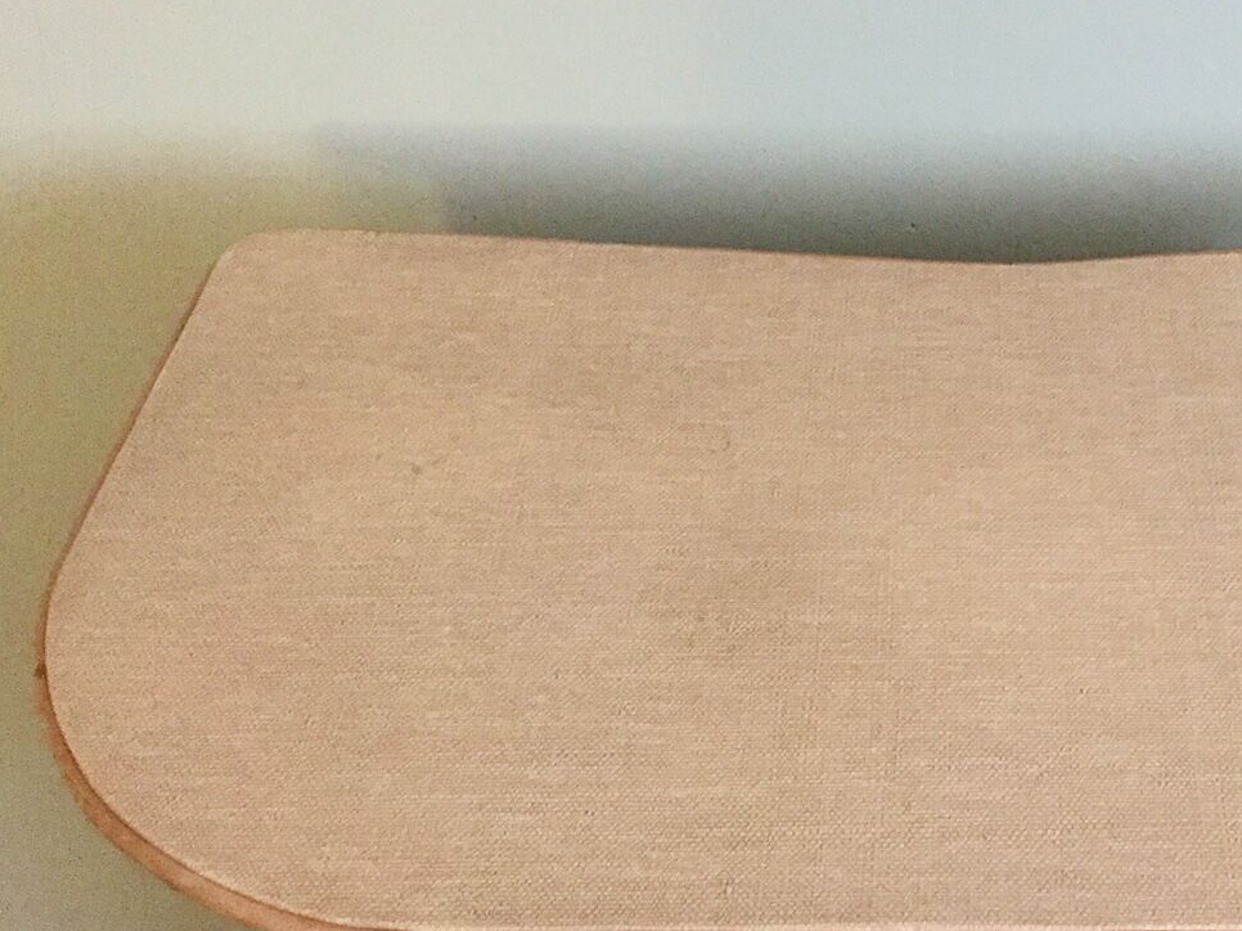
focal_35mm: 49
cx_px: 986
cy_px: 567
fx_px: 1758
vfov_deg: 29.6
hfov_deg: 37.6
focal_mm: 4.15
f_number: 2.2
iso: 640
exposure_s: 1/17
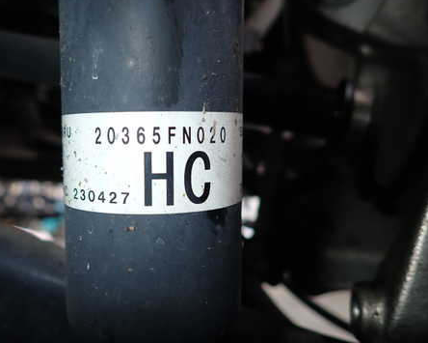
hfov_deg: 53.9
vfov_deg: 44.5
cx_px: 173
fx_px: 418
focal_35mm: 33
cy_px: 166
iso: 100
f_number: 5.6
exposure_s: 1/30
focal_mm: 4.5
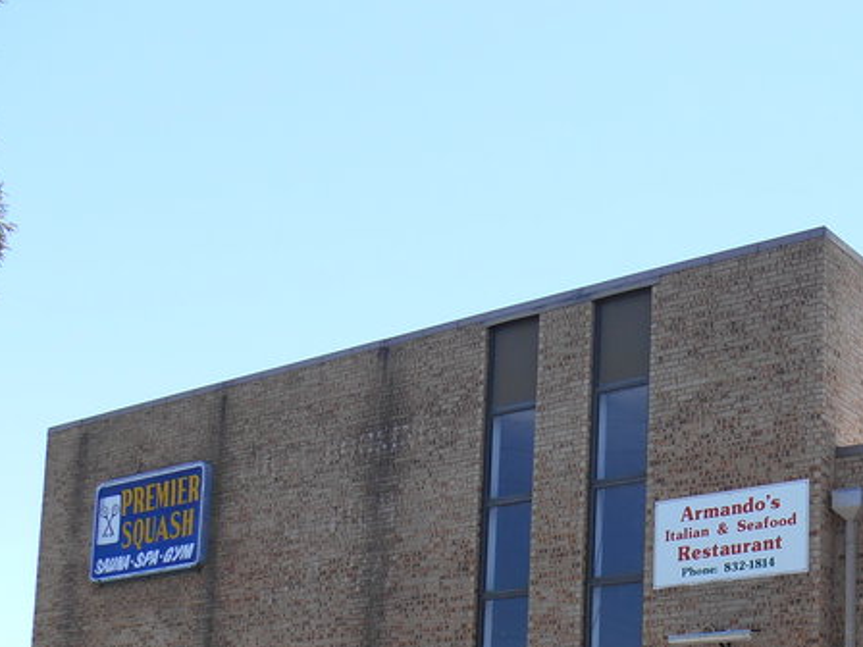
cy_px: 705
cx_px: 799
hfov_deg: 31.5
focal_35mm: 58
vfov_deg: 23.7
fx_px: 1446
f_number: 3.4
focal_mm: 4.7
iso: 80
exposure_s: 1/400
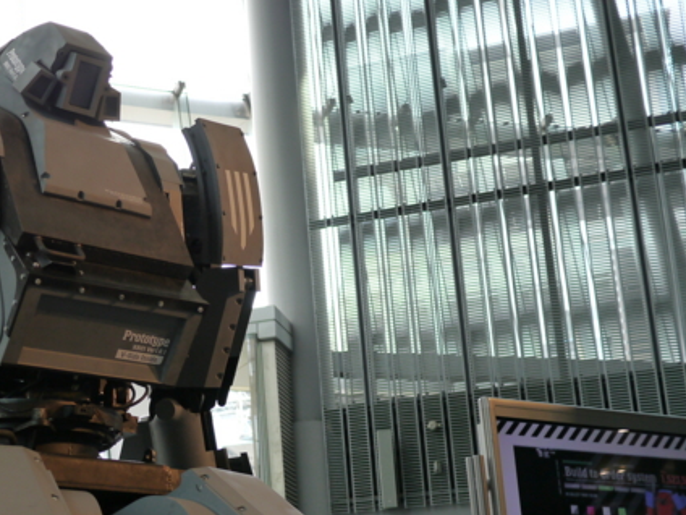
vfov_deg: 21.4
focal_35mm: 68
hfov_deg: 27.8
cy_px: 397
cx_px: 115
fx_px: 1348
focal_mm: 20
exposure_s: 1/320
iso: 160
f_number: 1.7
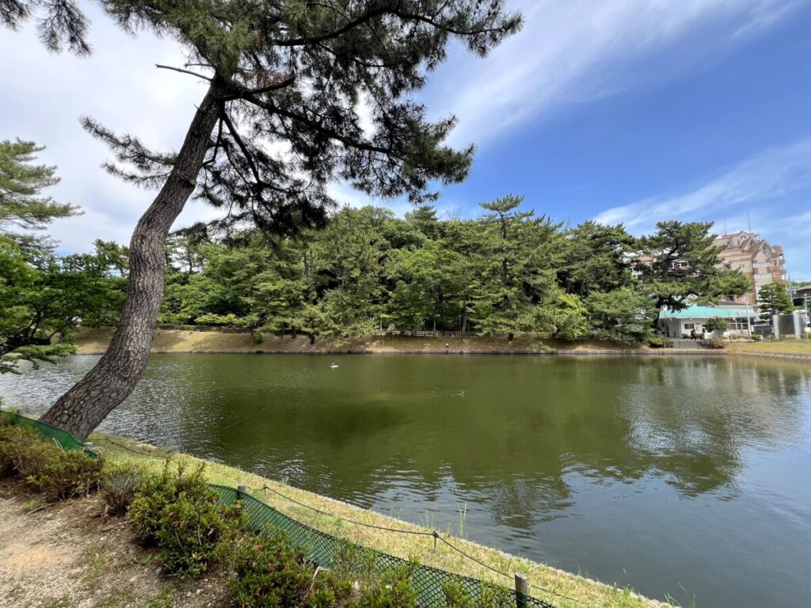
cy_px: 304
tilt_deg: +5.2
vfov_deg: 89.9
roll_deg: +0.5
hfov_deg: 106.2
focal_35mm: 13
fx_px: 305
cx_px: 406
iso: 32
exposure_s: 1/834
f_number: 1.8
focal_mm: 1.57
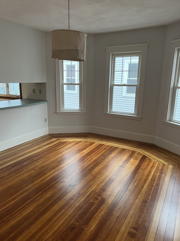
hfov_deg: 53.1
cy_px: 120
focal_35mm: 26
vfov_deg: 67.3
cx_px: 90
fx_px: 180
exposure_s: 1/60
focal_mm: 5.7
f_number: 1.5
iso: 160
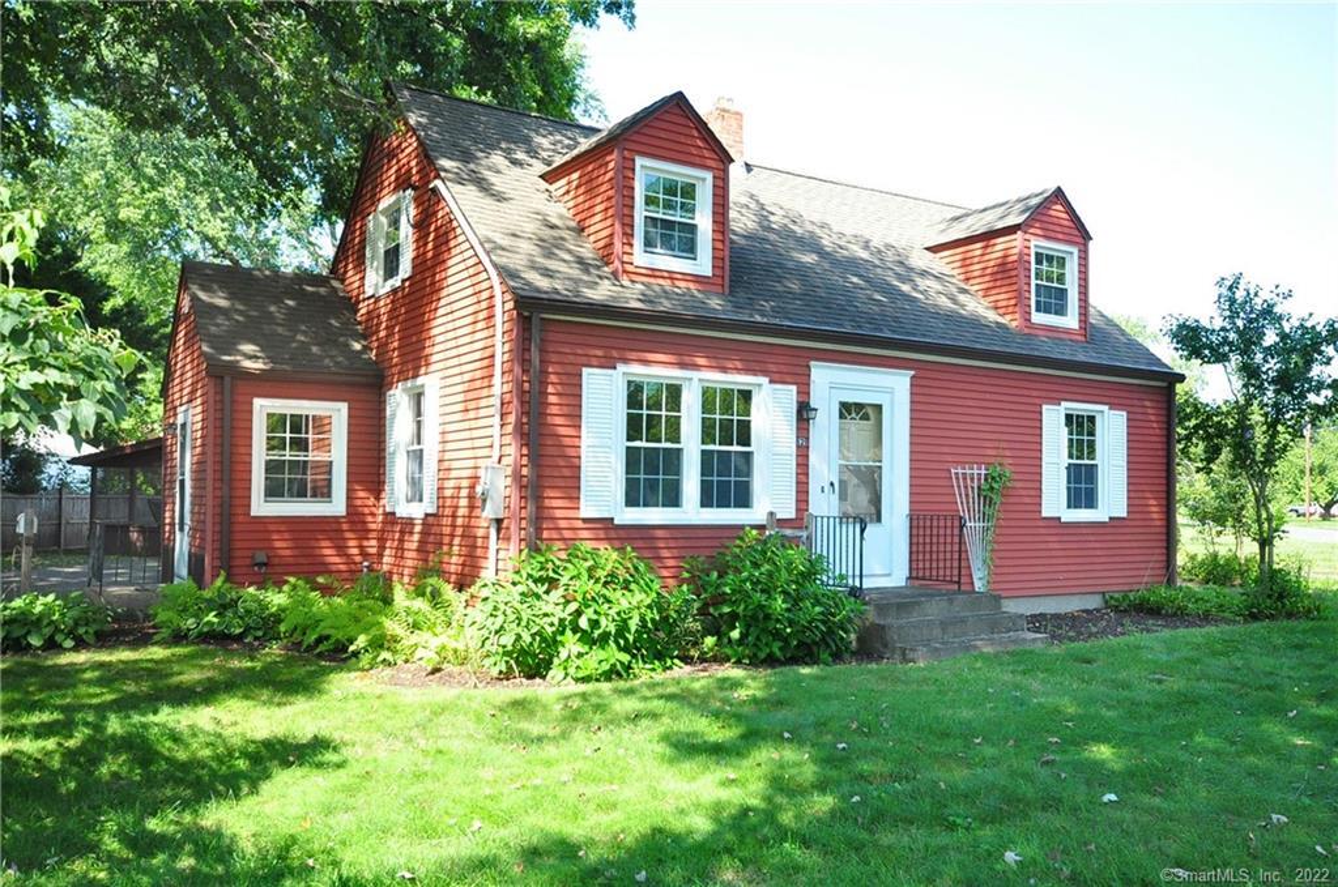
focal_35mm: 28
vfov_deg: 45.5
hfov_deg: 64.6
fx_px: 1057
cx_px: 669
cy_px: 444
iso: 1250
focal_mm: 19
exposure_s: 1/400
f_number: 8
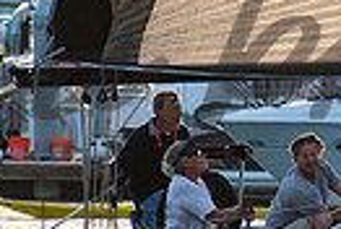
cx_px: 406
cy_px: 33
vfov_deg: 0.7
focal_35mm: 1988
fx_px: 18874
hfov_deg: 1.0
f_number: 6.3
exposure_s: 1/500
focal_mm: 300
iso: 800
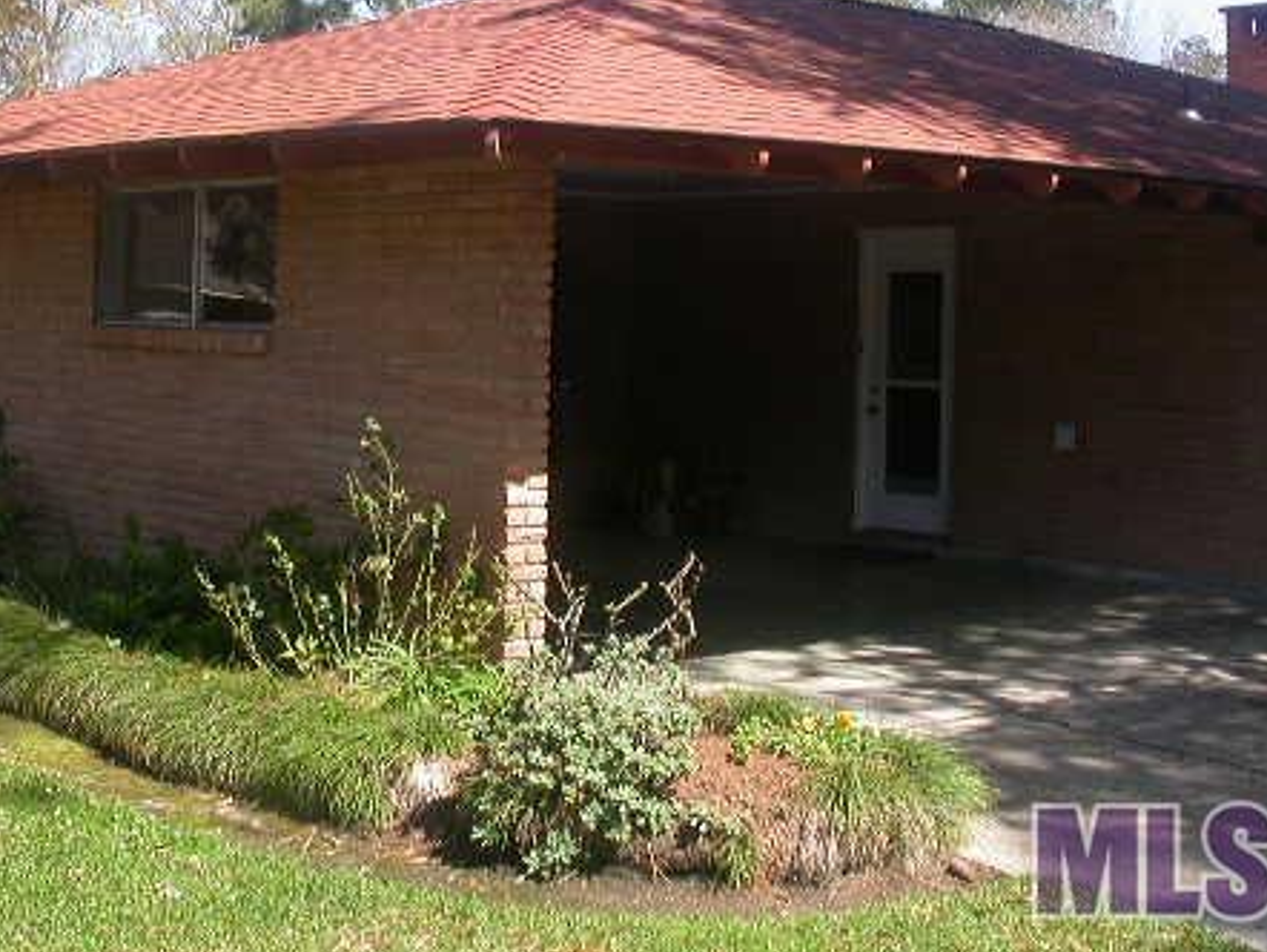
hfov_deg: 34.9
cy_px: 284
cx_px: 542
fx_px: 2014
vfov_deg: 26.4
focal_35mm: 55
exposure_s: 1/171
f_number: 6
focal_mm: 7.85
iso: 100
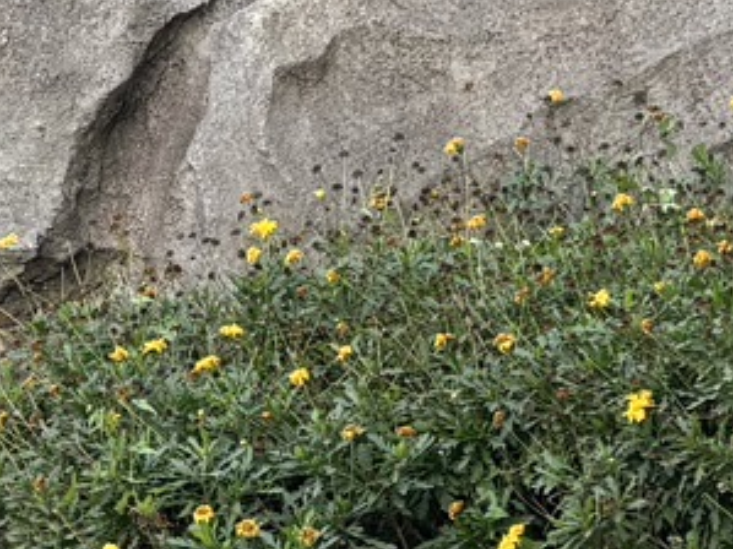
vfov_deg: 7.8
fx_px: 3683
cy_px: -838
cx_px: 137
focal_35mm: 174
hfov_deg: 11.3
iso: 50
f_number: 1.6
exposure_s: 1/172
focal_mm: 5.96
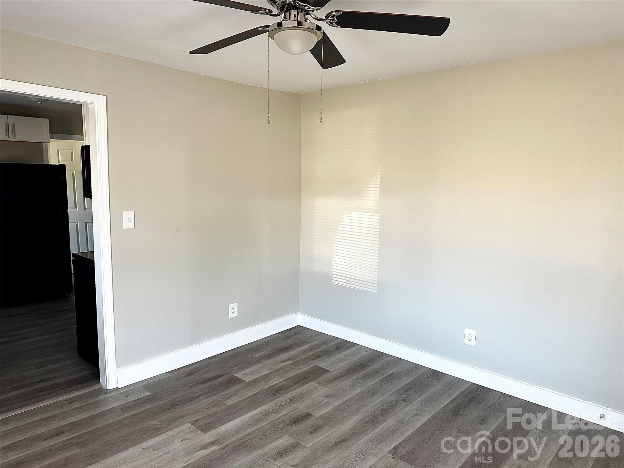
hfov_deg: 71.6
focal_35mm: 24
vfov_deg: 56.8
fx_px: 433
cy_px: 234
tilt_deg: -7.4
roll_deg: -0.8
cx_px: 312
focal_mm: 6.86
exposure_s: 1/121
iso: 160
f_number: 1.78
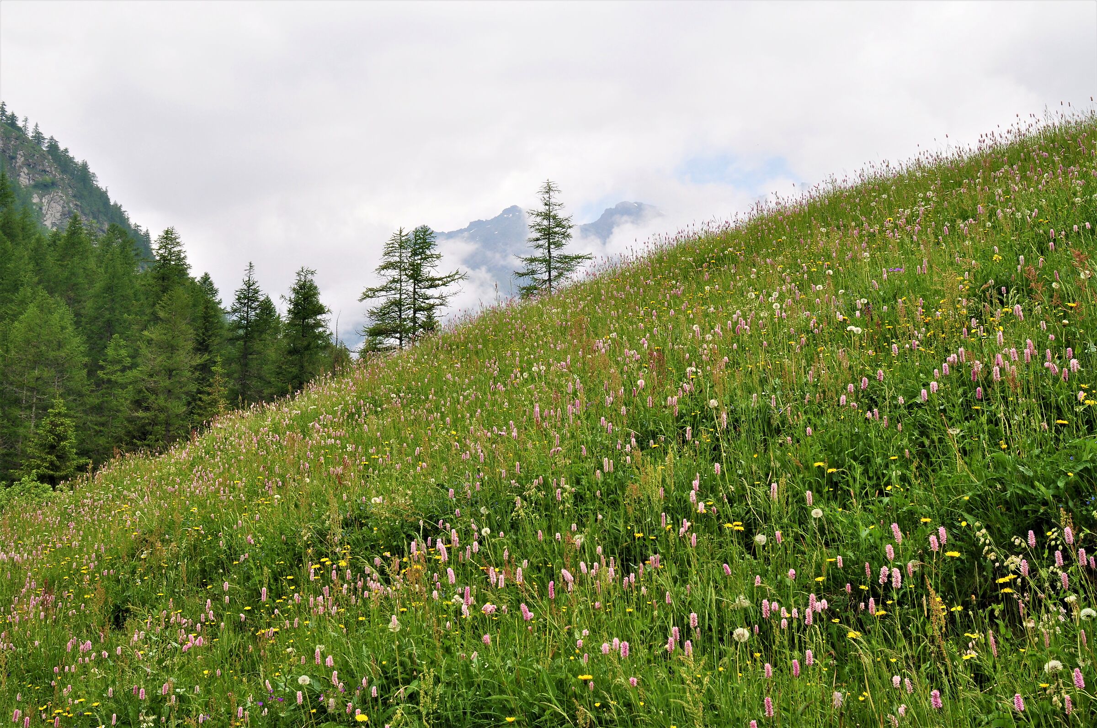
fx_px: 1278
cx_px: 548
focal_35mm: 42
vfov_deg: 31.8
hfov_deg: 46.4
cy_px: 364
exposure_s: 1/200
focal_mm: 28
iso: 400
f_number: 10
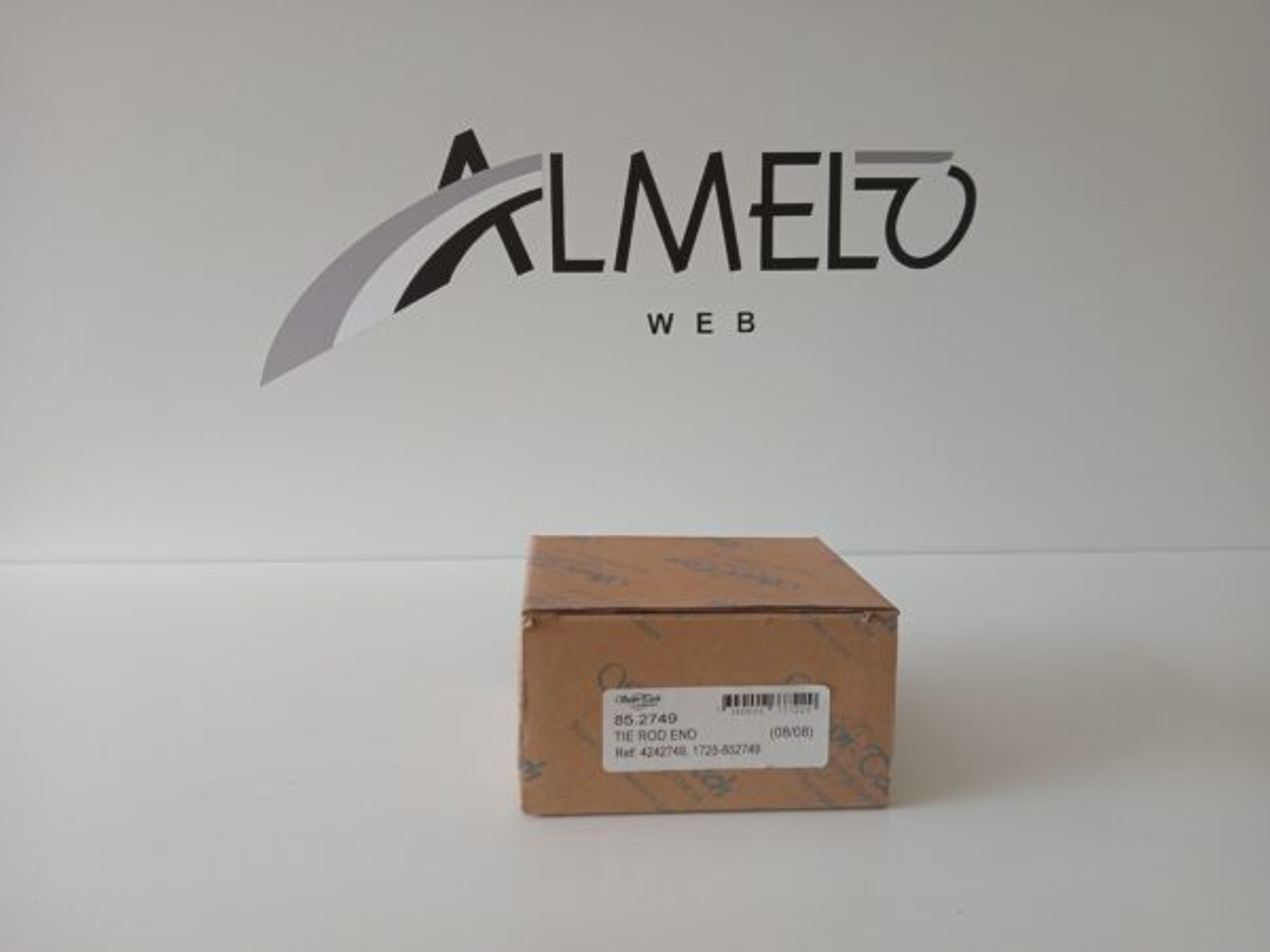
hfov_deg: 67.3
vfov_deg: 53.1
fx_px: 954
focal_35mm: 26
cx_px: 635
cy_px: 476
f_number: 1.8
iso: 40
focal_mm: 3.98
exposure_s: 1/50
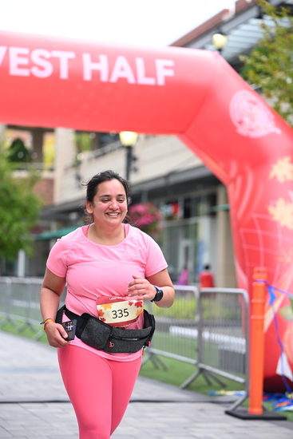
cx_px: 146
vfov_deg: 23.1
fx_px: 1074
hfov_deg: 15.5
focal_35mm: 88
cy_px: 220
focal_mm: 88
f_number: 2.8
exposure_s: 1/1600
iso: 640
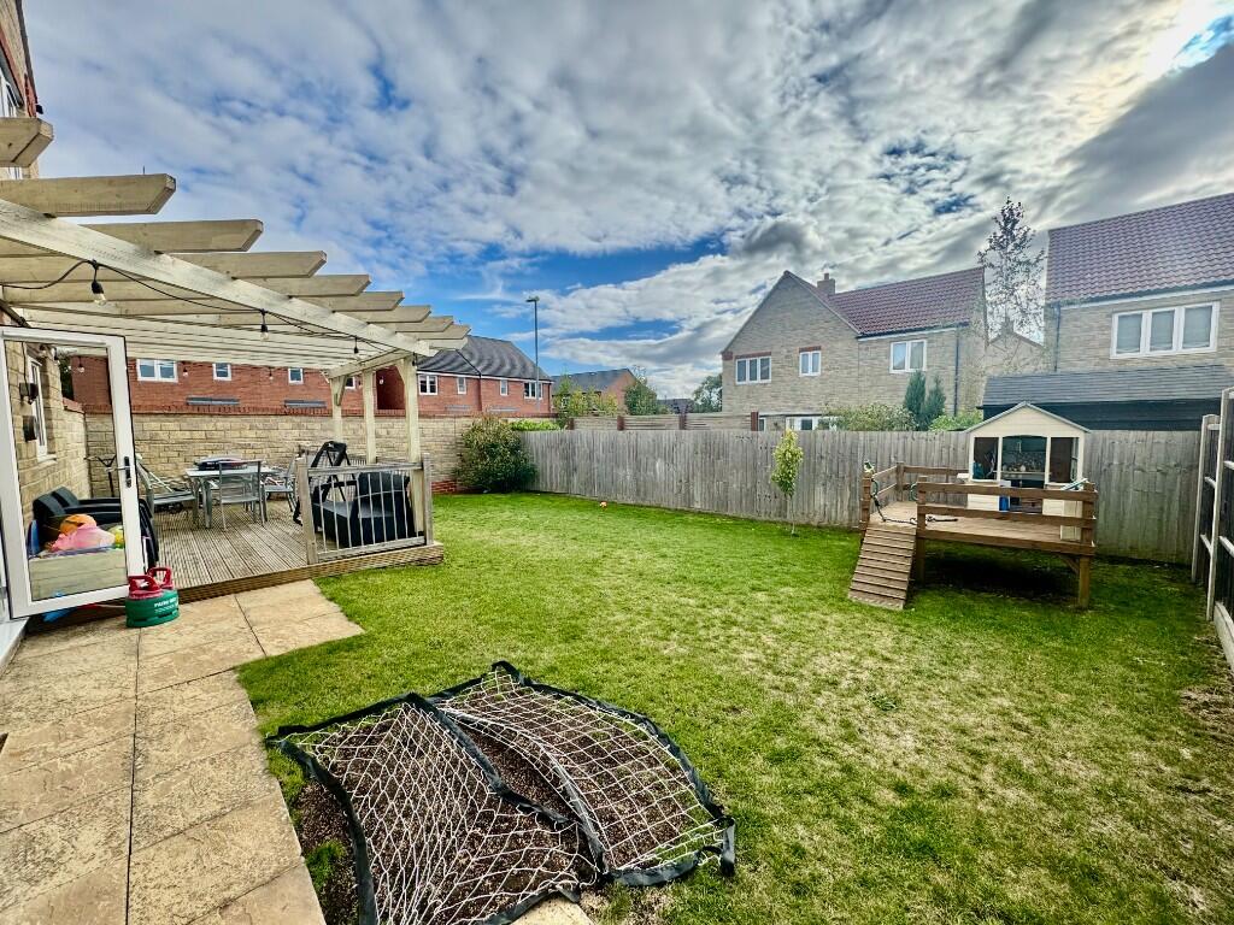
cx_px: 617
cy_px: 462
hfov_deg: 102.1
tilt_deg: -4.5
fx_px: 499
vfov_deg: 85.7
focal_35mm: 14
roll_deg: +0.9
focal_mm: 2.22
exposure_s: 1/1110
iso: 50
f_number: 2.2
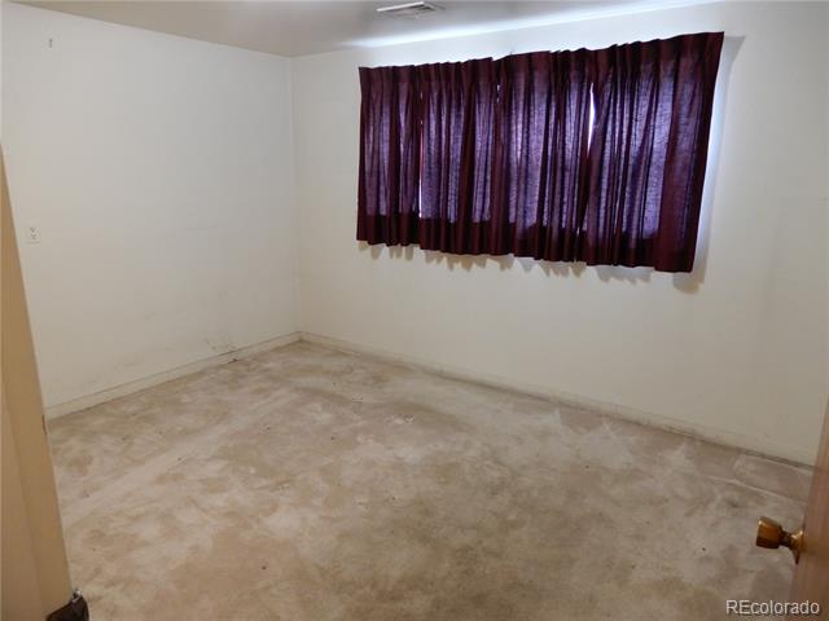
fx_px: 575
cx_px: 414
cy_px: 310
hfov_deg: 71.6
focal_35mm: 24
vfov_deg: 56.8
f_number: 3.4
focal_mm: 4.3
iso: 400
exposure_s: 1/15
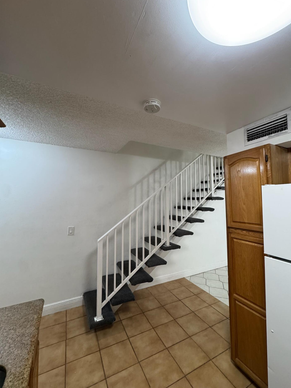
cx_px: 155
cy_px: 189
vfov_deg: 98.2
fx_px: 168
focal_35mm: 15
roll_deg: +0.6
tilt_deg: +4.6
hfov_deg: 81.6
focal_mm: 2.22
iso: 320
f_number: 2.2
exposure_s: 1/120
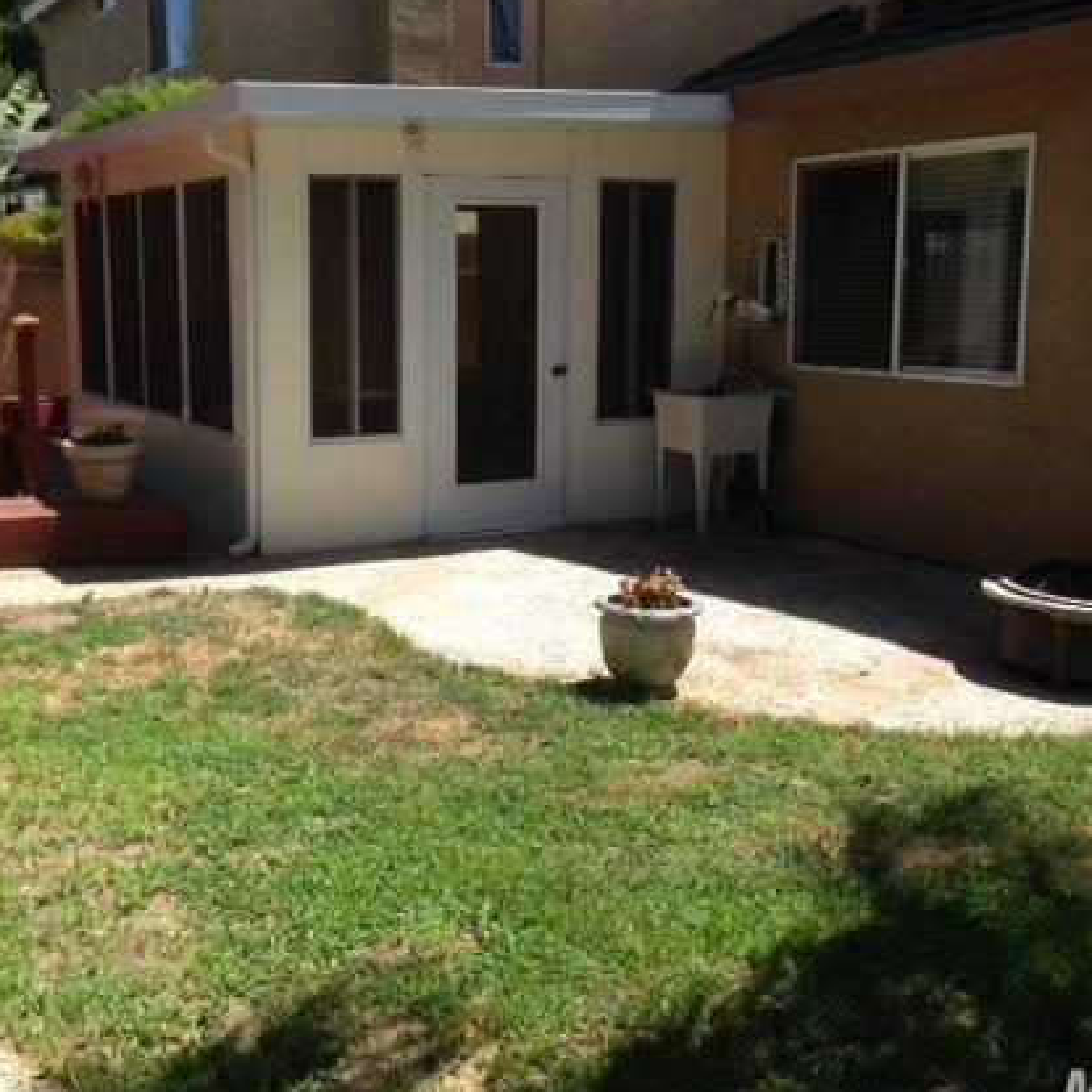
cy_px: 489
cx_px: 482
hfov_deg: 37.5
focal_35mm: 45
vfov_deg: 37.5
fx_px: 1606
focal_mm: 4.12
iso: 50
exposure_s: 1/919
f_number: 2.4
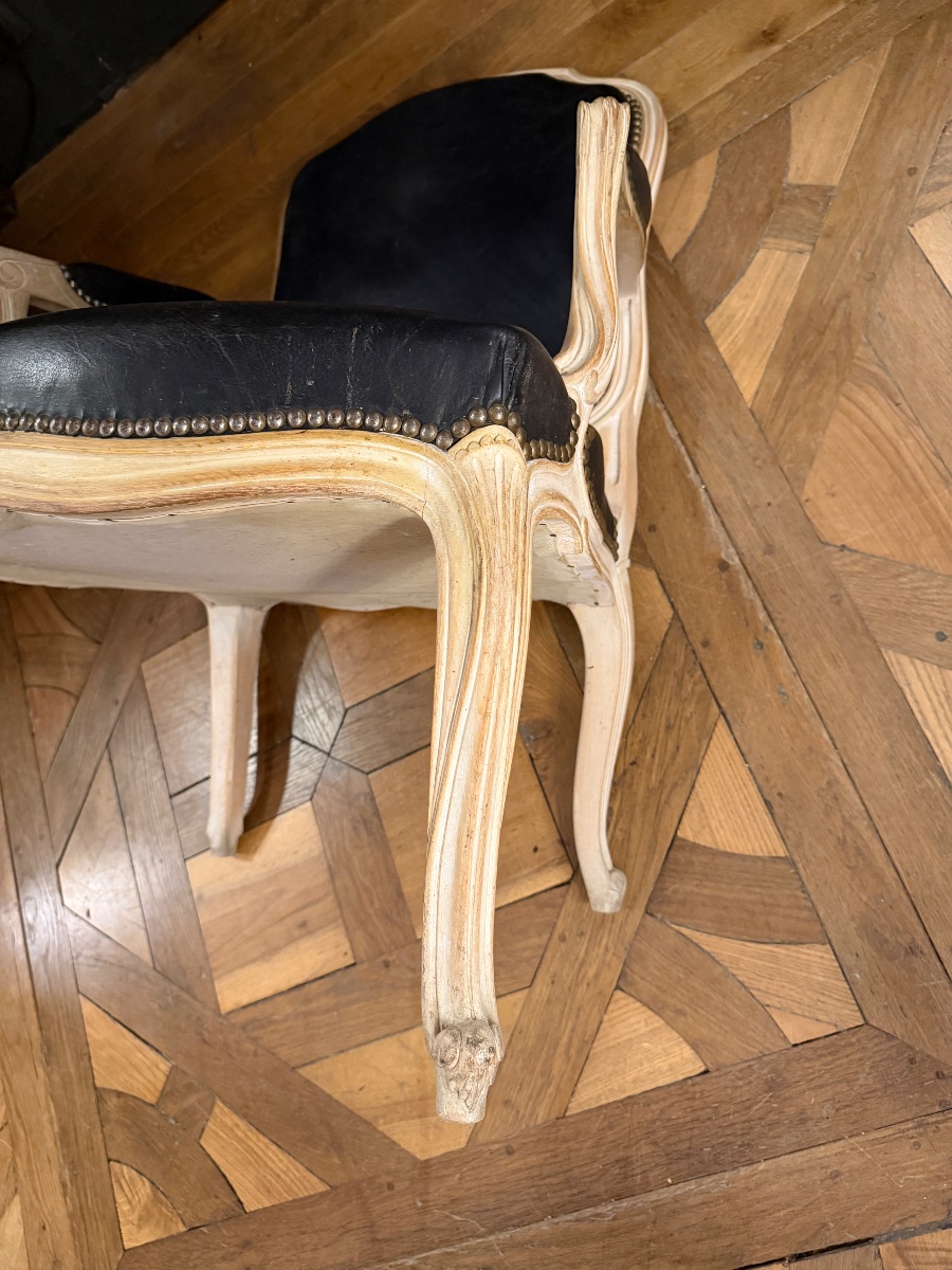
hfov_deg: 56.8
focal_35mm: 24
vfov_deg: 71.6
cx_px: 476
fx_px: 880
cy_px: 635
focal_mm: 6.76
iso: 640
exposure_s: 1/50
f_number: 1.78
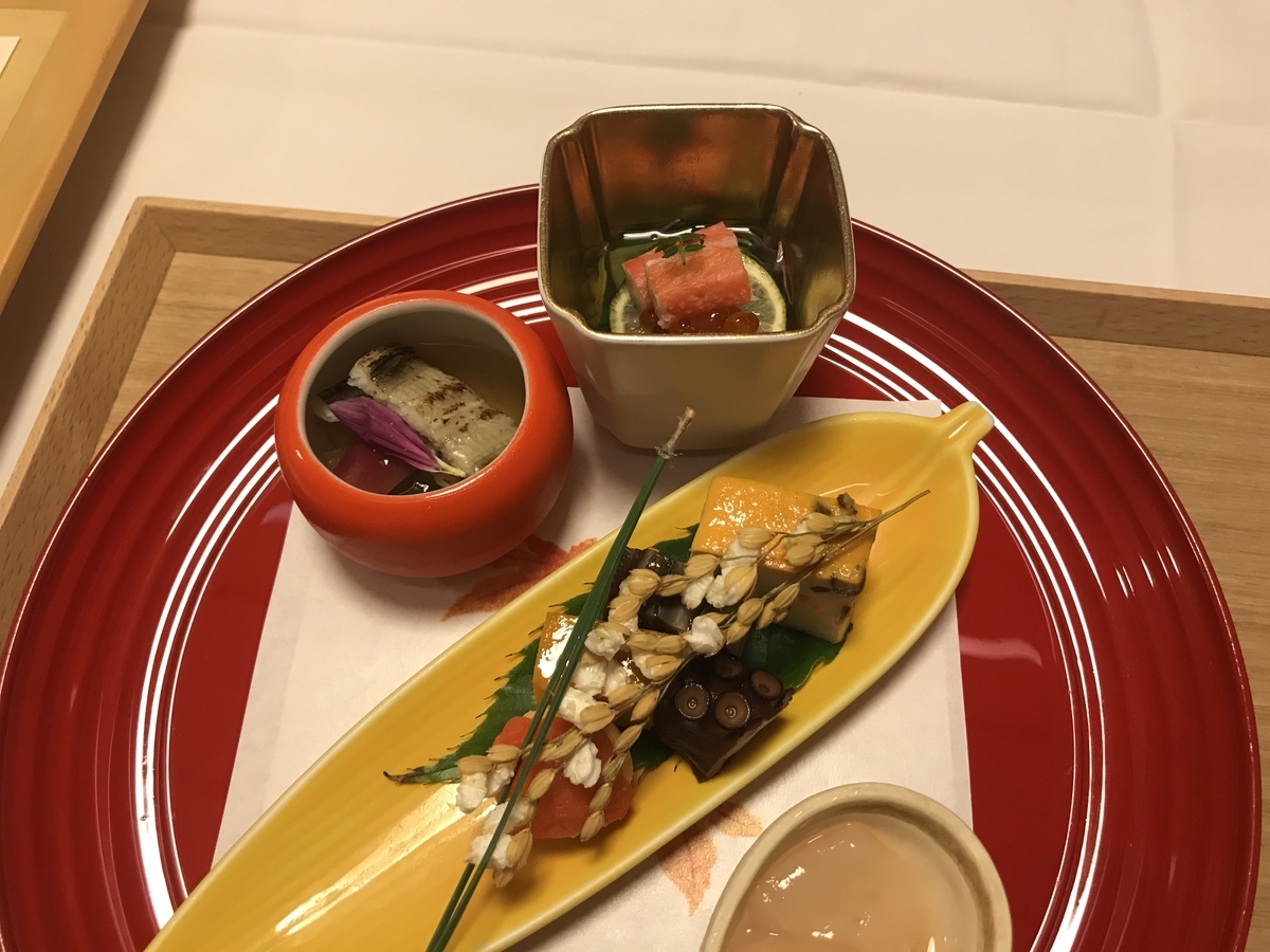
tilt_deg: -62.6
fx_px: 1027
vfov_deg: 49.7
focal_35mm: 28
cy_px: 476
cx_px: 635
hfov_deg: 63.4
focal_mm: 3.99
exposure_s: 1/17
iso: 64
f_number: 1.8
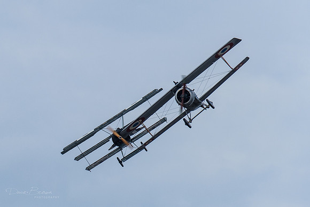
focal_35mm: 592
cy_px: 88
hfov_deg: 3.5
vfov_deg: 2.3
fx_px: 5095
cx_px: 63
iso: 200
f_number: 7.1
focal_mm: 222.5
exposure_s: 1/640
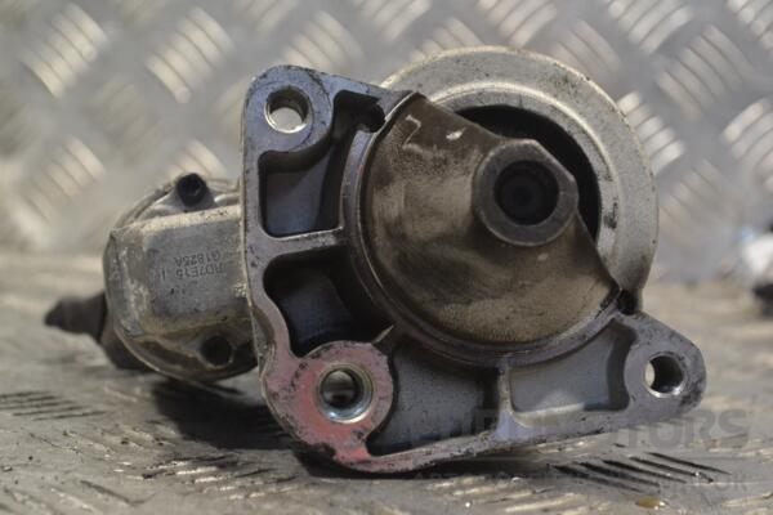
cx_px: 386
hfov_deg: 28.1
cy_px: 258
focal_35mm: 72
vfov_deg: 18.9
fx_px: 1546
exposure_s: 1/250
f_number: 8
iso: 3200
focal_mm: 48
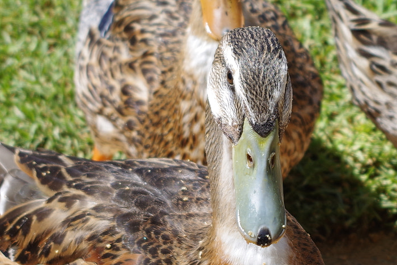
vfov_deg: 6.3
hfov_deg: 9.4
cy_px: 145
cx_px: 323
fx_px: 2416
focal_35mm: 219
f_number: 5.6
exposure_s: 1/320
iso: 100
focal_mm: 50
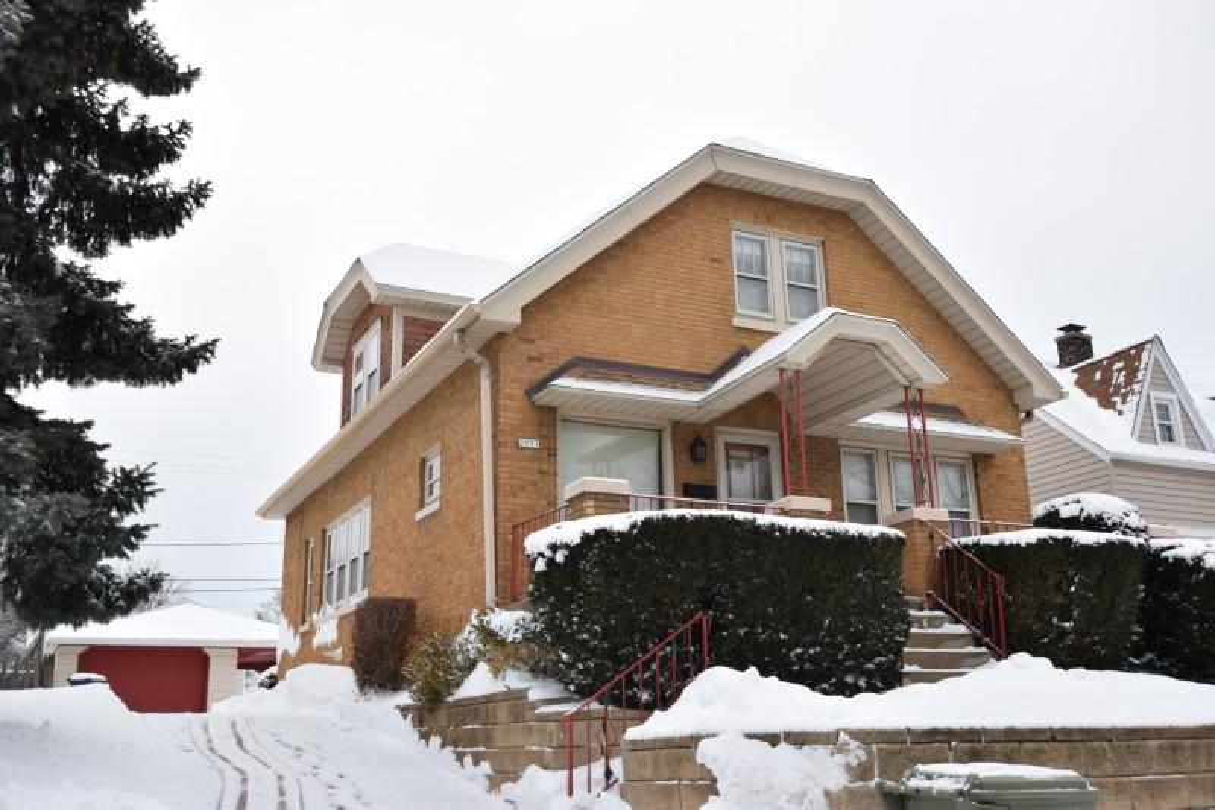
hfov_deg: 57.2
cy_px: 405
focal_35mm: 33
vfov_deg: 40.0
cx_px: 608
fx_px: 1113
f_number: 11
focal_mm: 22
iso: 800
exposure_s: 1/500
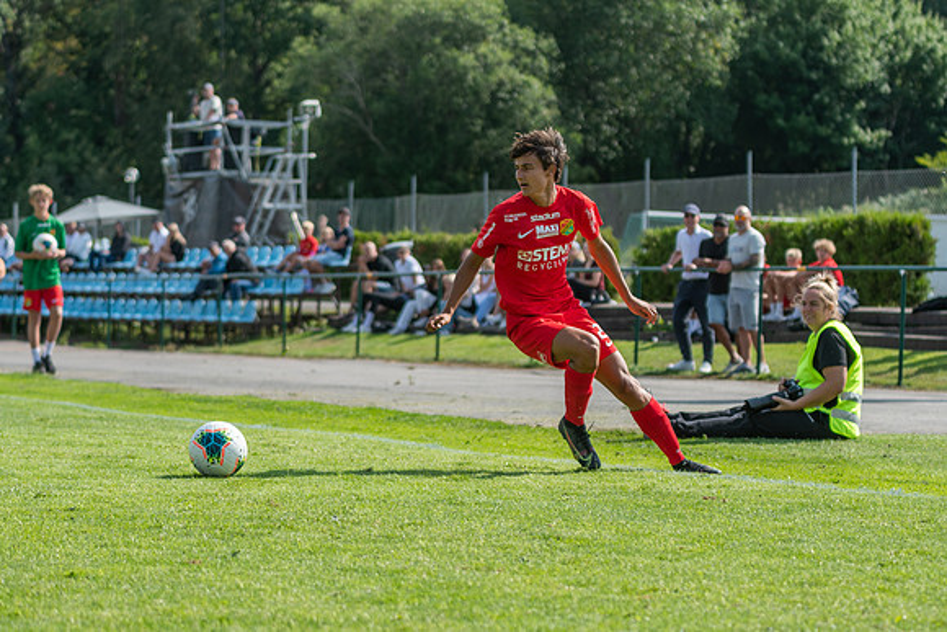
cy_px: 316
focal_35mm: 109
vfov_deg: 12.6
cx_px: 474
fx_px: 2863
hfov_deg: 18.8
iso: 100
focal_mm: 70
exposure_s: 1/1250
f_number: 3.2
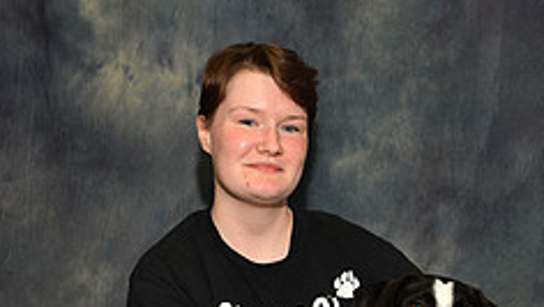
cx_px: 295
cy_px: 411
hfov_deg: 22.2
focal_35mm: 96
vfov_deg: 12.2
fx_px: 1385
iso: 200
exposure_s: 1/60
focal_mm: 48
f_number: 5
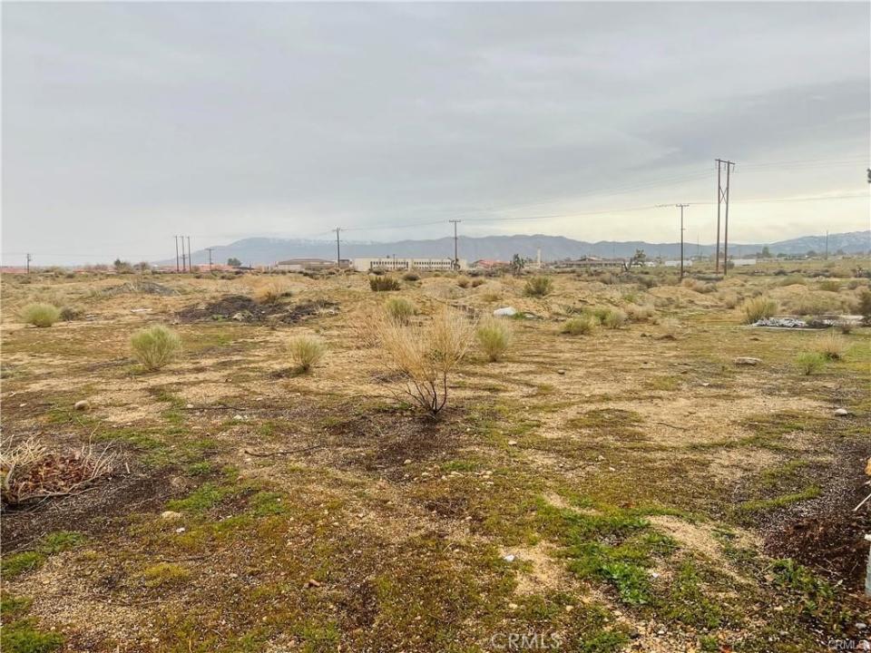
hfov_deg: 67.3
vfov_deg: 53.1
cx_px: 436
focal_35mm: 26
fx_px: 654
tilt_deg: -5.2
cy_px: 326
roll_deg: -1.0
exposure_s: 1/625
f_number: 1.5
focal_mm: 5.7
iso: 50
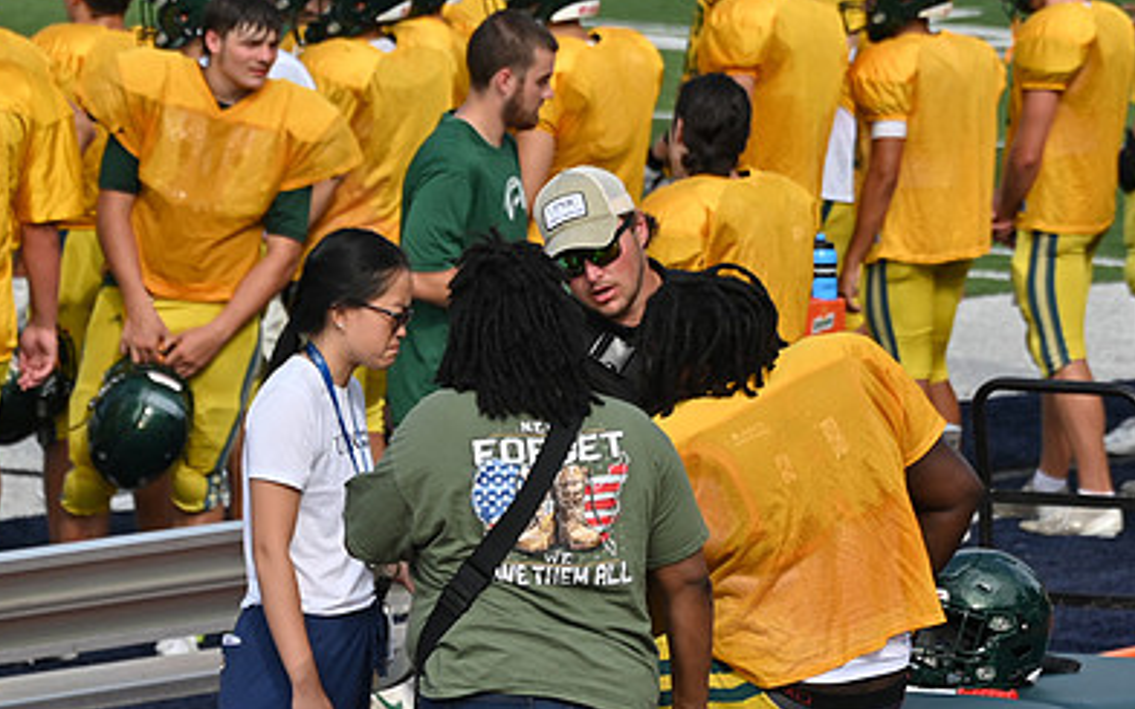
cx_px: 704
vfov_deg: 3.2
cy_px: 447
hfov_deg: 5.2
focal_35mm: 407
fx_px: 12589
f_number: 5.6
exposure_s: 1/800
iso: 140
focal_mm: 180
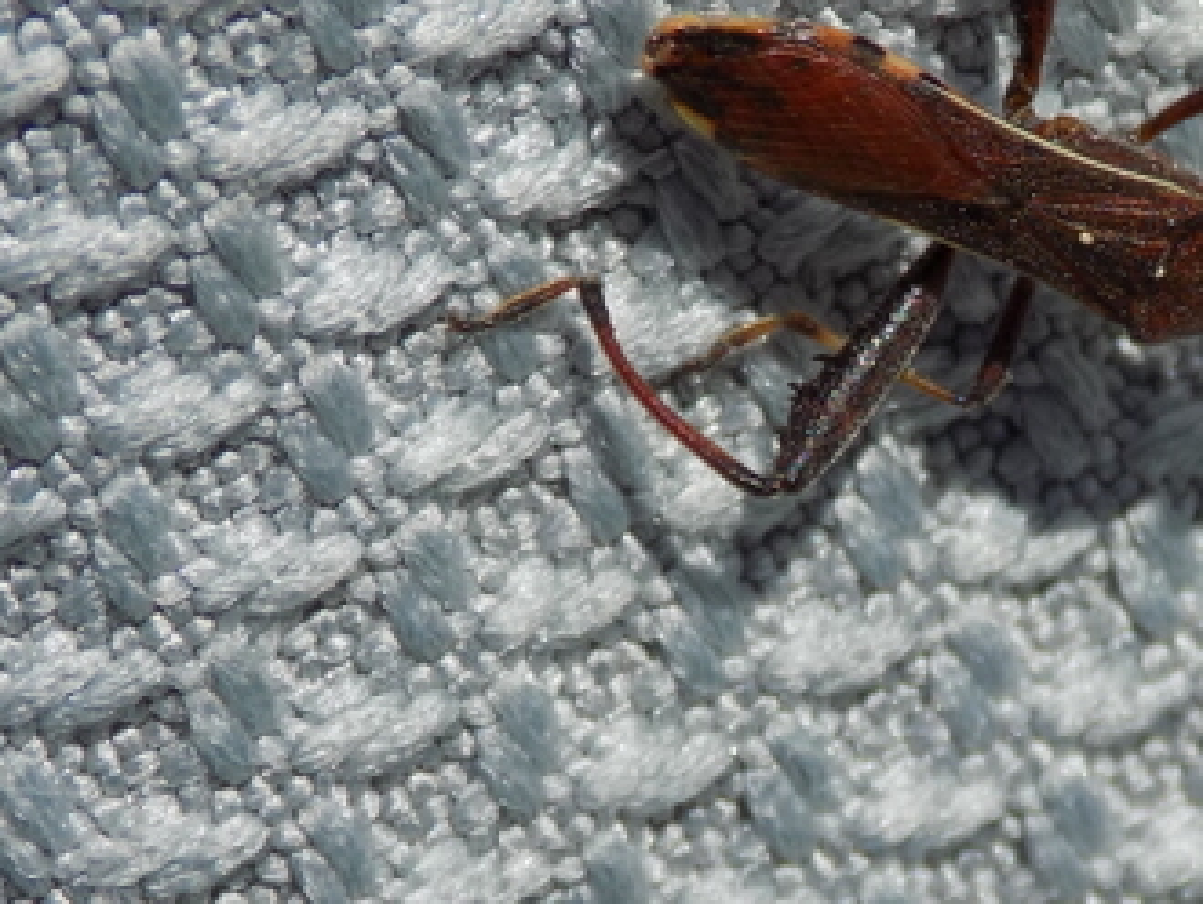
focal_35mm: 305
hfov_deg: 6.5
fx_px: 10607
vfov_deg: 4.9
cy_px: 324
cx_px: 1015
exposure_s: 1/1000
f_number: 4.8
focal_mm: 20.9
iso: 80
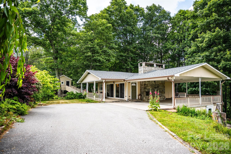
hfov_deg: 73.7
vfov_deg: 53.1
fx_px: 154
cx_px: 116
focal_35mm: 24
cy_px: 77
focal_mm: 24
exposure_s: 1/640
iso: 100
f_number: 2.8
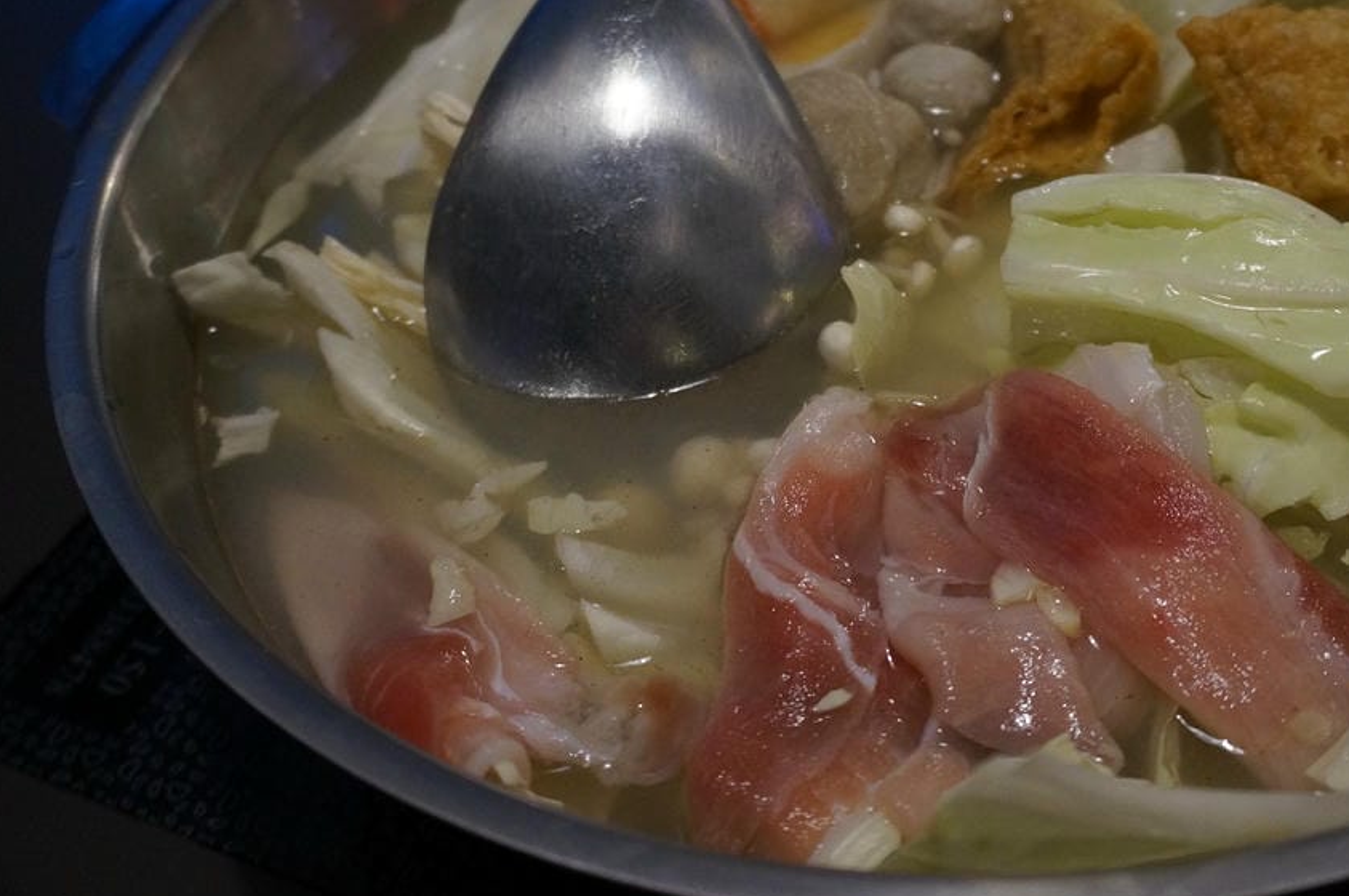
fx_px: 1759
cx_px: 949
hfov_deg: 41.2
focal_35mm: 47
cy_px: 328
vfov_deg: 28.5
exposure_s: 1/60
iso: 1000
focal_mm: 22
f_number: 4
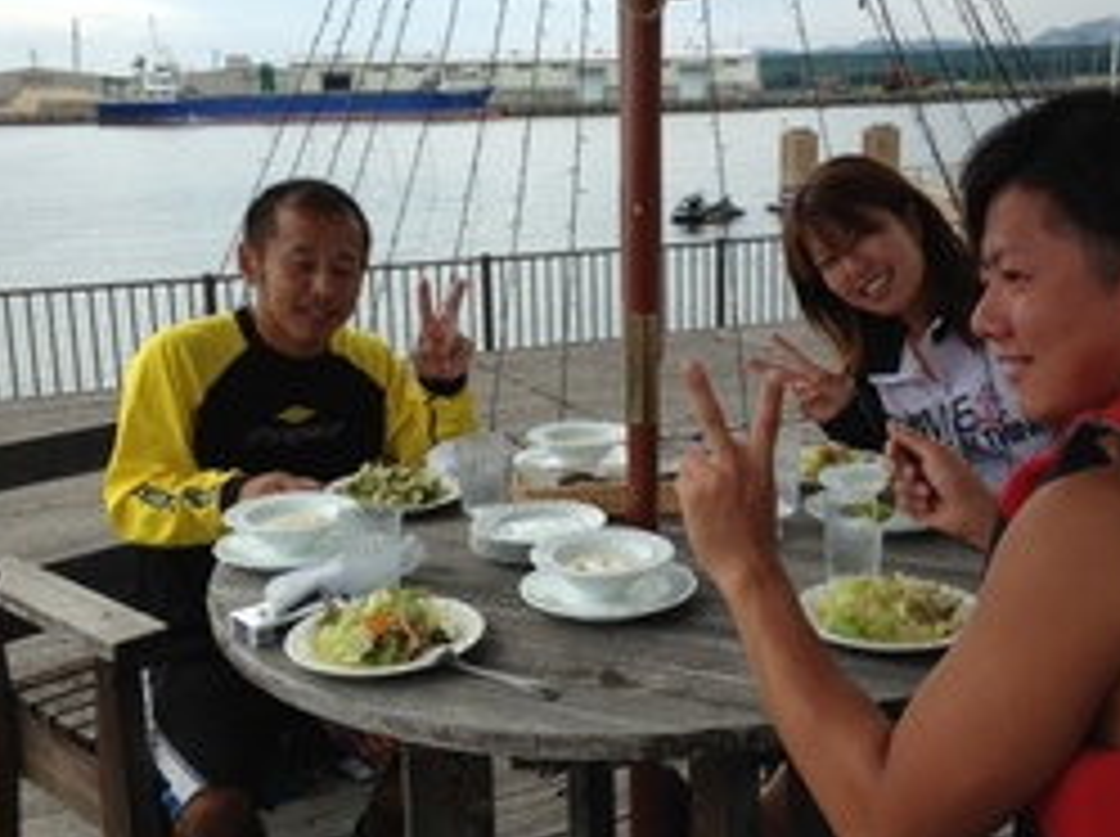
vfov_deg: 30.8
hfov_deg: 40.5
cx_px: 607
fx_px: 1518
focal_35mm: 47
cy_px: 394
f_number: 2.4
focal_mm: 4.13
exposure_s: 1/919
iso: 50
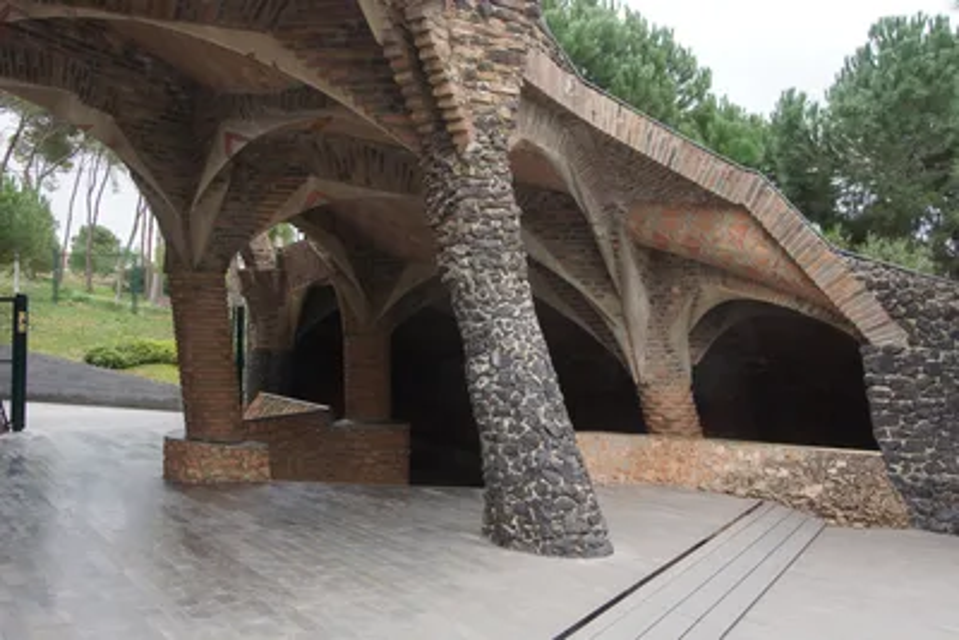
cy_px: 320
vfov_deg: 34.2
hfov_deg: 49.5
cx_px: 480
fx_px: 1039
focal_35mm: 39
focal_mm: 26
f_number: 14
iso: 400
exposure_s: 1/20
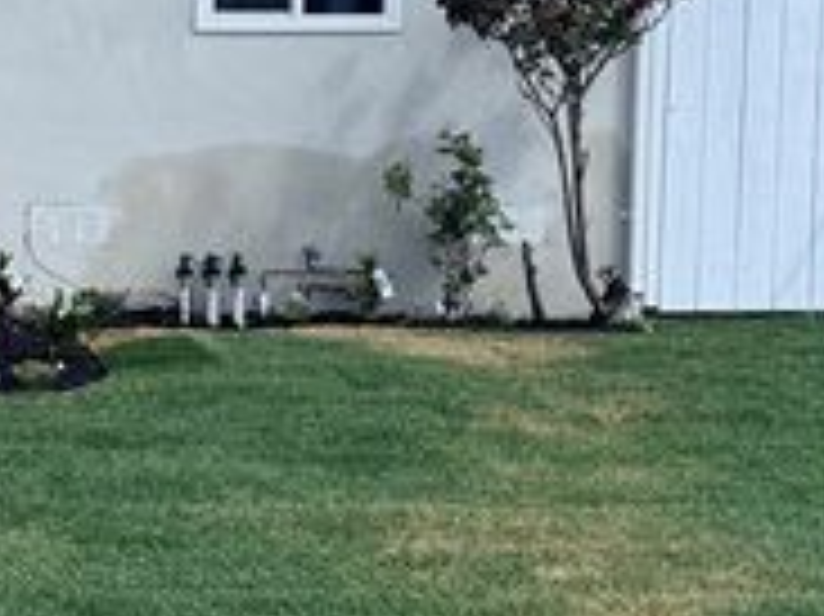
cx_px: -18
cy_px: 187
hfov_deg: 23.9
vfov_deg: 18.8
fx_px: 1855
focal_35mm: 78
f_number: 1.78
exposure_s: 1/4673
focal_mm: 6.76
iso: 80
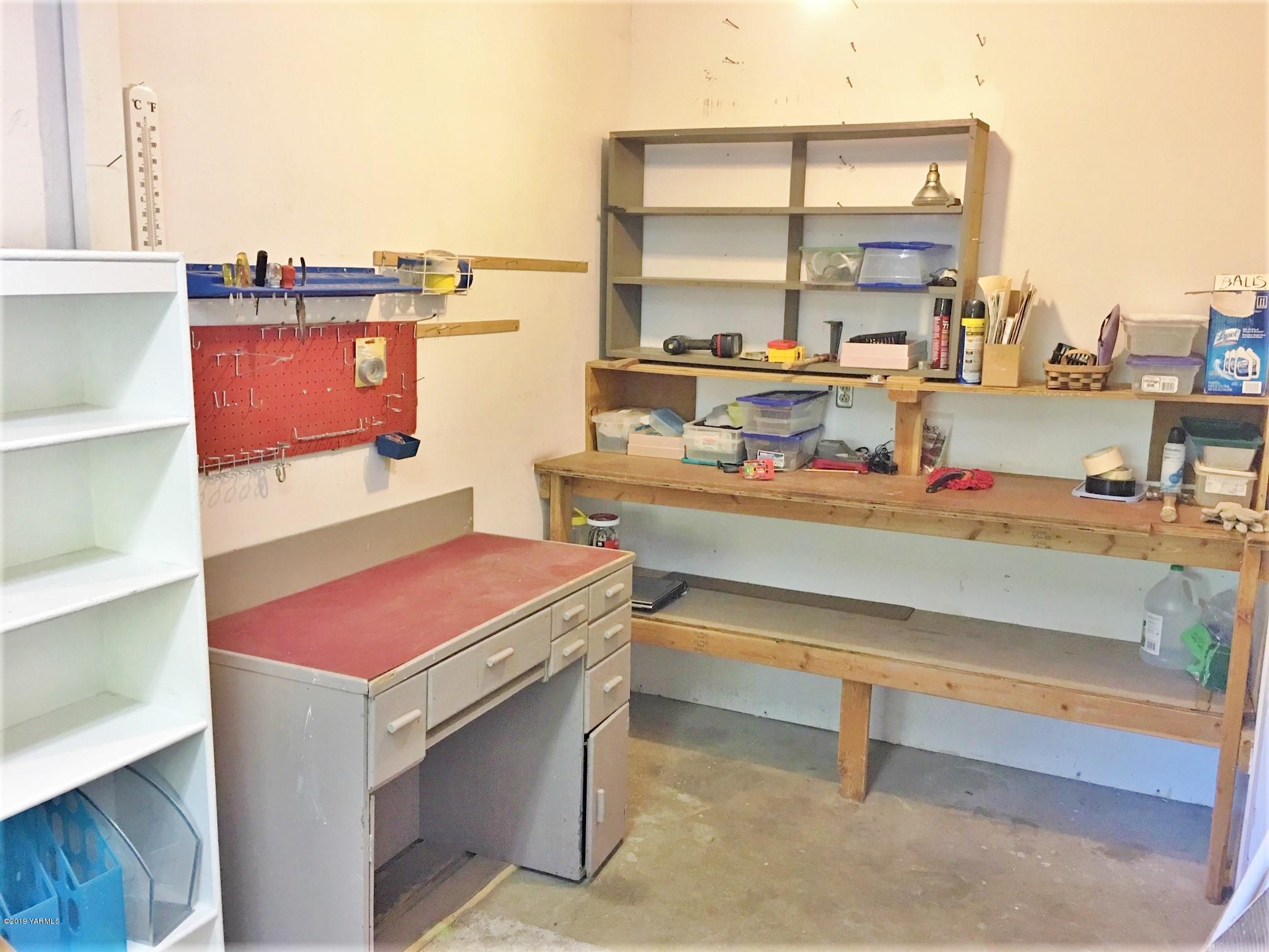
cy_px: 476
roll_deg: -1.2
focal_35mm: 29
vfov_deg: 48.2
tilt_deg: -8.1
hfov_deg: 61.7
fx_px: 1063
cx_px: 634
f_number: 2.2
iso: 80
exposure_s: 1/10
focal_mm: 4.15
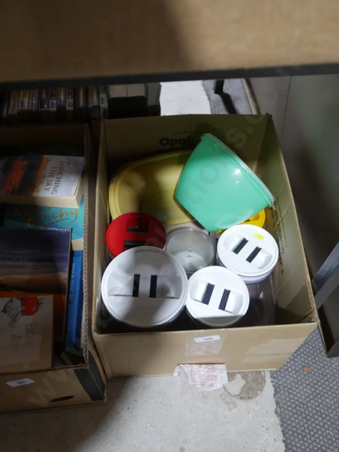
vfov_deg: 53.9
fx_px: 444
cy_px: 226
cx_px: 170
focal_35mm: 34
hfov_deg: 41.8
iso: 500
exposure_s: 1/60
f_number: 4
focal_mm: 17
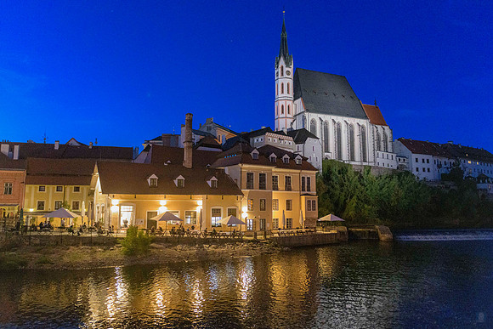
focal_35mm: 28
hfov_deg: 66.2
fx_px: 378
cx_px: 246
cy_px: 164
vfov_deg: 47.1
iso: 8000
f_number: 2.8
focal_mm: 26
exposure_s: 1/50
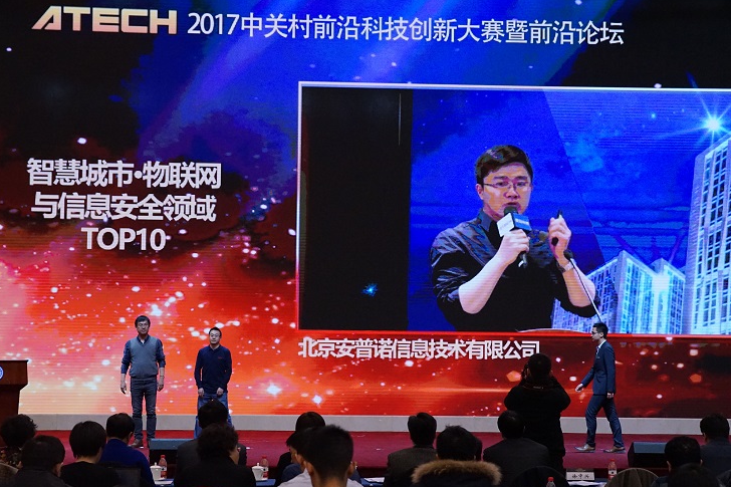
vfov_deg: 20.0
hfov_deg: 29.6
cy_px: 280
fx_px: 1380
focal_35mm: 68
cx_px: 397
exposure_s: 1/400
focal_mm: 55
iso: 6400
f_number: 4.5
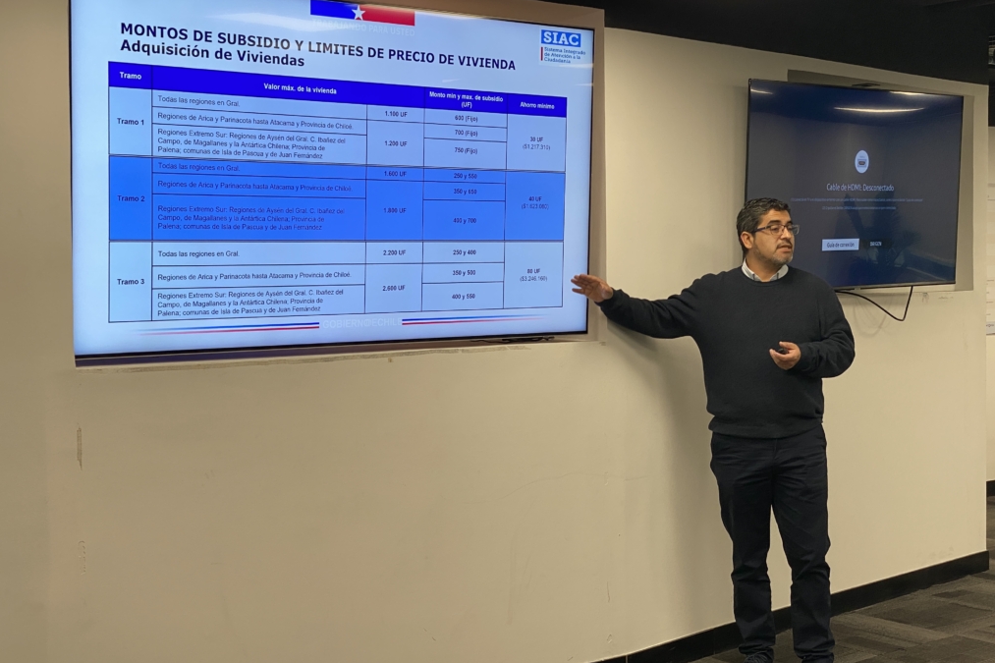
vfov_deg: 24.6
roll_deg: +0.2
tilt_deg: -1.9
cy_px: 325
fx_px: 1520
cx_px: 504
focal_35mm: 55
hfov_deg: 36.3
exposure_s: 1/100
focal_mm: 6
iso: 64
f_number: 2
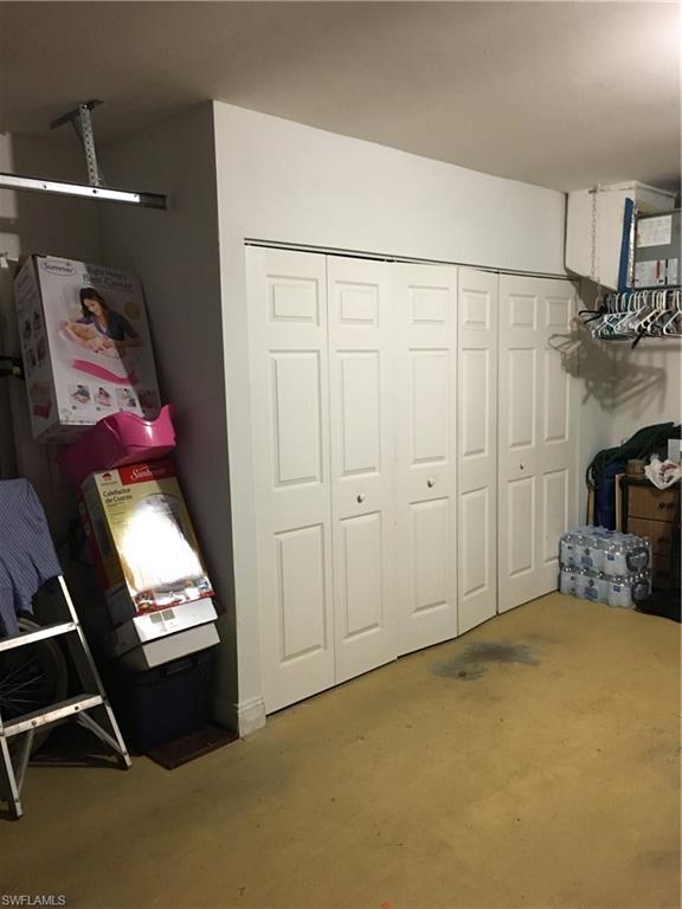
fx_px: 762
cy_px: 454
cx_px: 341
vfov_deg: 61.7
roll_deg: +0.1
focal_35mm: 29
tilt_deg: -6.0
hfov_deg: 48.2
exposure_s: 1/15
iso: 200
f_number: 2.2
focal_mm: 4.15
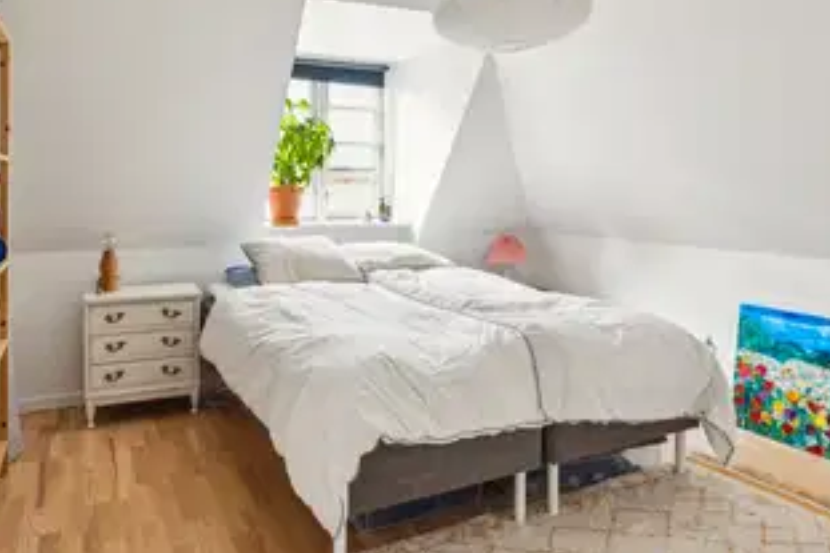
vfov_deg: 47.3
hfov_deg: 67.3
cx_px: 382
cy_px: 195
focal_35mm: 27
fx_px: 622
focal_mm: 13.2
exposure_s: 1/3.33
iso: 500
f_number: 8
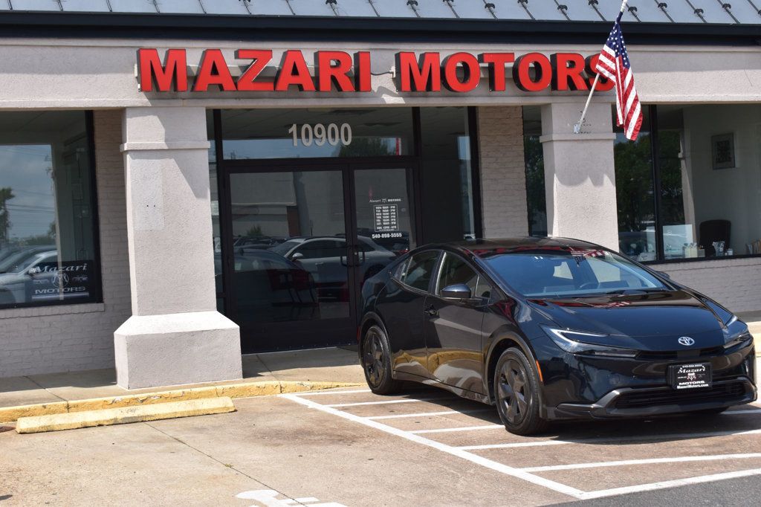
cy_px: 254
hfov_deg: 33.4
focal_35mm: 60
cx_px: 380
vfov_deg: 22.6
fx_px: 1268
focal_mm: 40
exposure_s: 1/500
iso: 400
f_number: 11
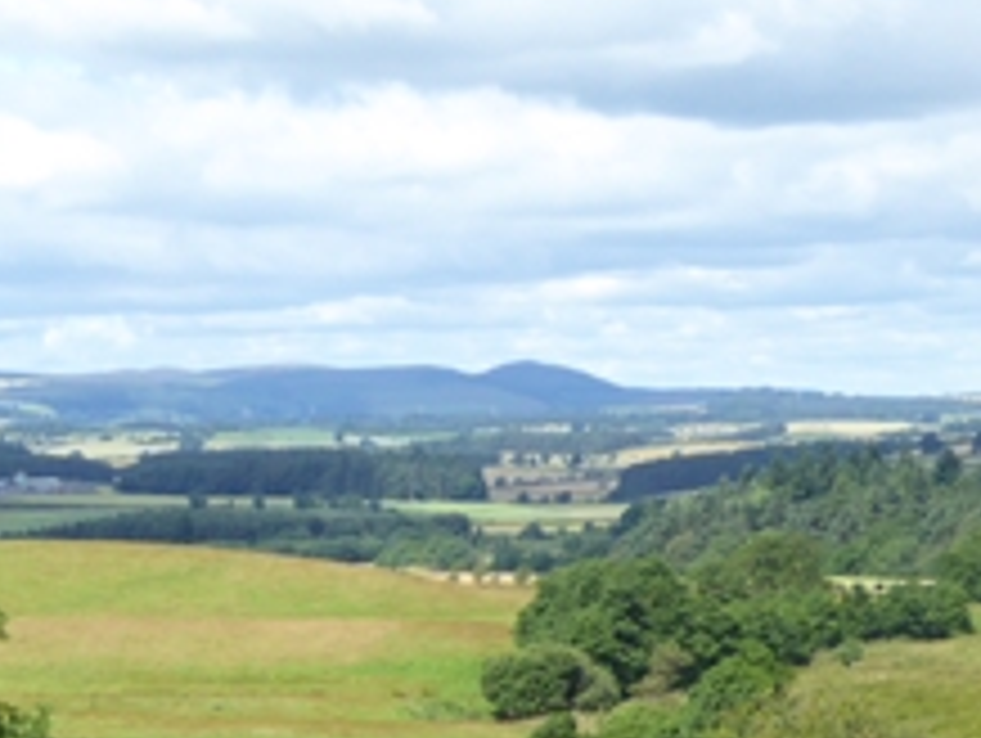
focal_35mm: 167
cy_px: 990
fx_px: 4738
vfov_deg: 8.8
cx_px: -171
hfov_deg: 11.6
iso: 100
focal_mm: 10.3
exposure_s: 1/400
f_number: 4.2
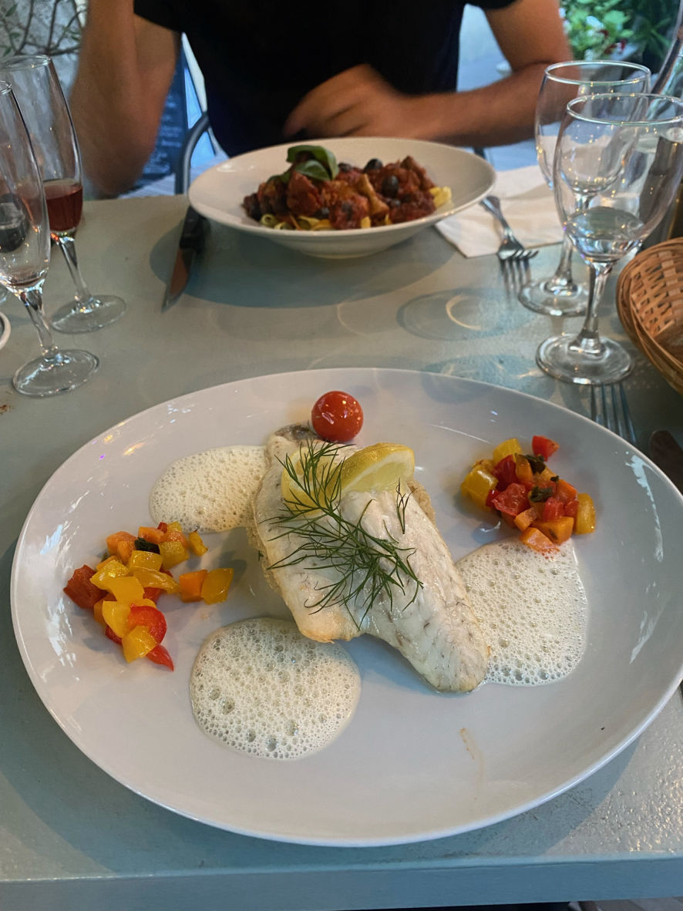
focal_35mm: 26
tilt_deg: -37.8
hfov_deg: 53.0
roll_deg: +4.1
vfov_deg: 67.3
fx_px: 684
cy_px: 456
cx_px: 342
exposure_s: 1/33
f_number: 1.8
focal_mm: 4.25
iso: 400
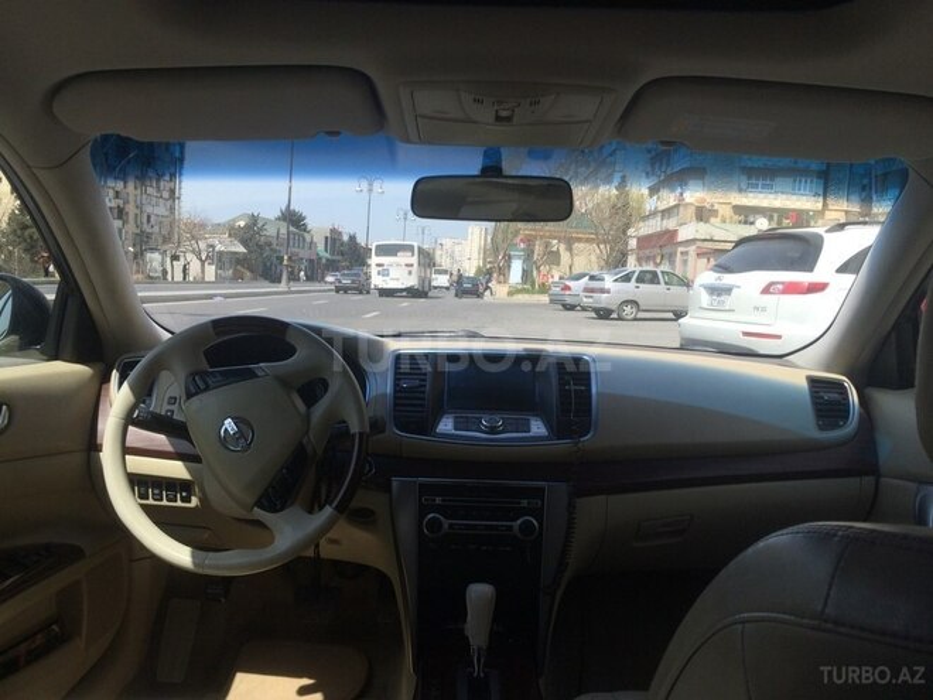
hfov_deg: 61.7
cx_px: 466
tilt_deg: -5.5
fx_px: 782
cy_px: 350
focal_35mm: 29
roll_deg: -2.1
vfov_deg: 48.2
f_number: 2.2
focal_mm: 4.15
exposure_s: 1/1109
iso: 32
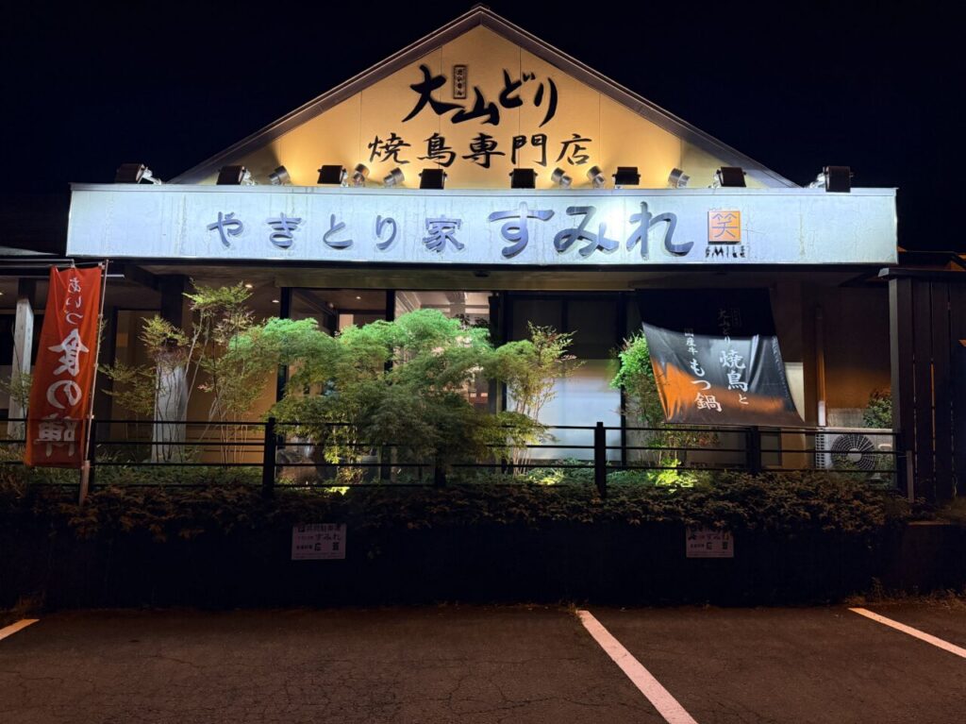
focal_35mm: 24
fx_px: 669
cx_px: 483
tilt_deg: +5.8
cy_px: 362
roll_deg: -2.2
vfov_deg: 56.8
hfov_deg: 71.6
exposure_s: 1/100
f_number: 1.78
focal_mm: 6.76
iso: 400
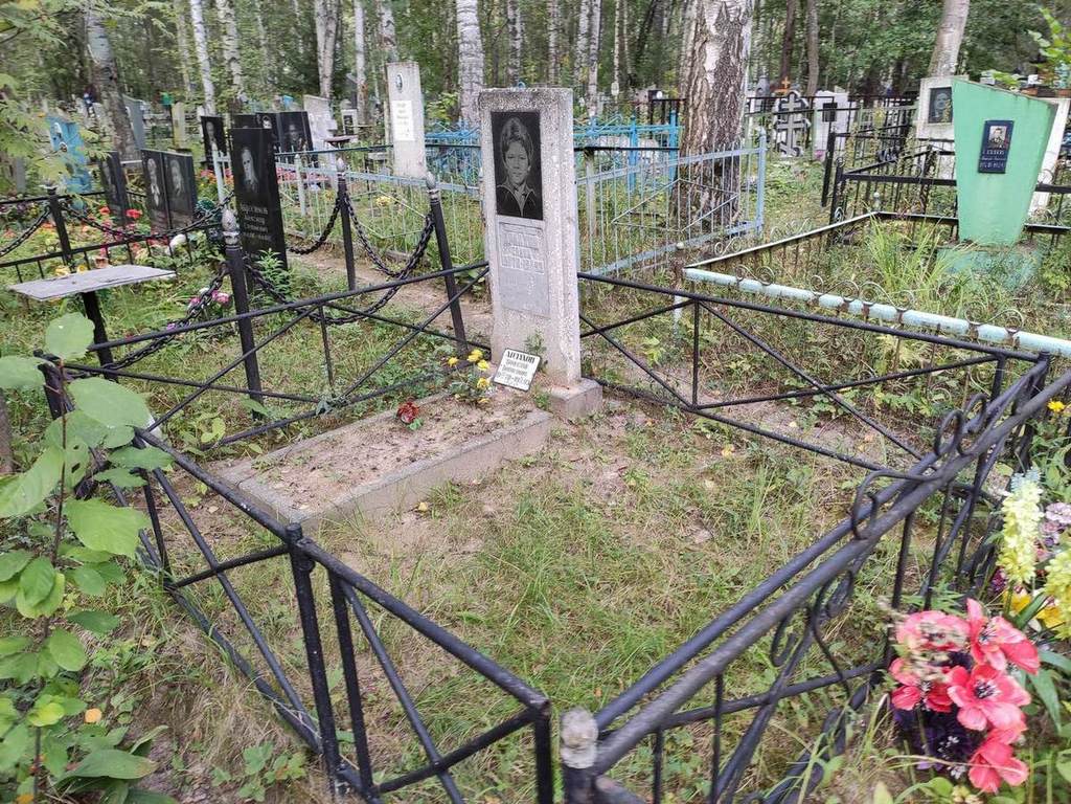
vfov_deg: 53.1
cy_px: 402
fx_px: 804
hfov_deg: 67.3
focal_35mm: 26
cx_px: 536
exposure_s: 1/60
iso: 156
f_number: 1.75
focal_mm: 4.77
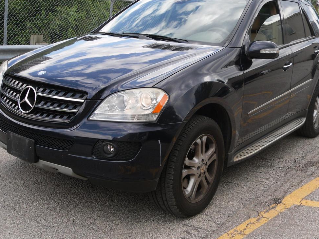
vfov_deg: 31.3
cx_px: 155
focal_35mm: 46
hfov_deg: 41.2
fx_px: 424
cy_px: 88
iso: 80
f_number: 3.5
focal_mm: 6.3
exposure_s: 1/267
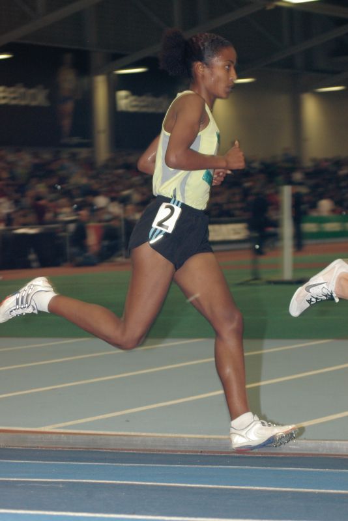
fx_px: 1738
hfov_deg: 11.4
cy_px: 260
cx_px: 174
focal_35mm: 120
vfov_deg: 17.1
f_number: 6.3
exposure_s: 1/125
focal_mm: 80
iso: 800
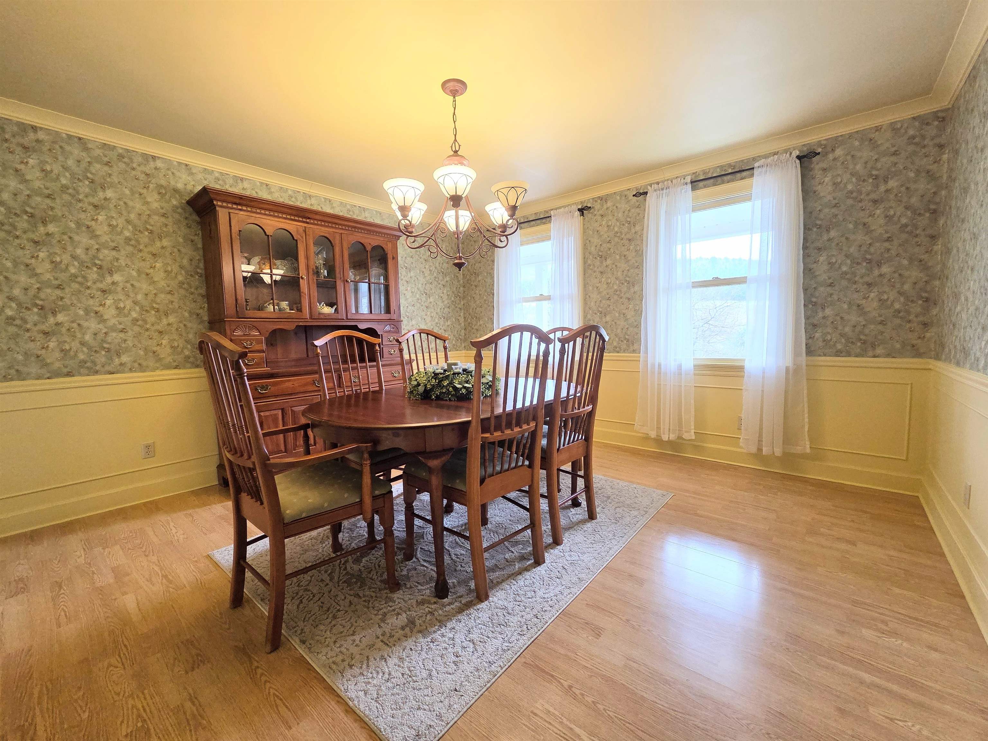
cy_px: 370
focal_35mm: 13
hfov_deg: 106.2
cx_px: 494
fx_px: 371
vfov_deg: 89.9
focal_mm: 2.2
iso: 250
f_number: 2.2
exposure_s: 1/120
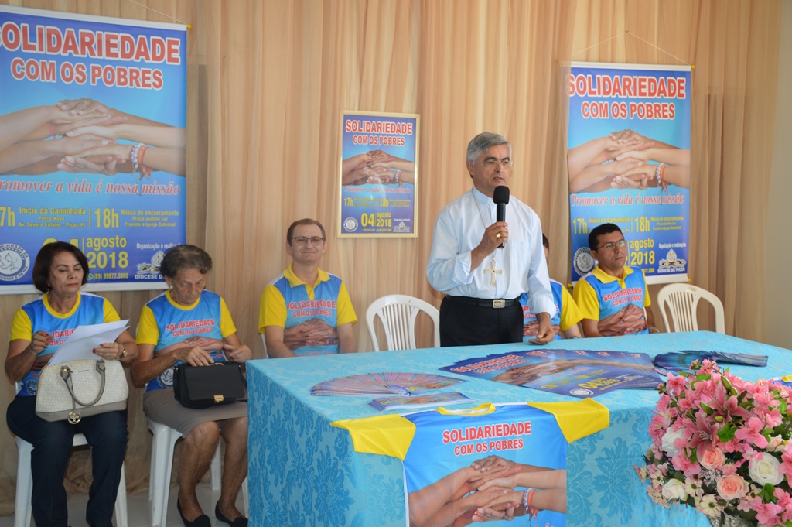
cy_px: 264
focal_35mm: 40
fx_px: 890
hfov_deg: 48.0
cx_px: 396
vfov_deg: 33.0
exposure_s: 1/80
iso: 400
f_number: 4.5
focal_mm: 27
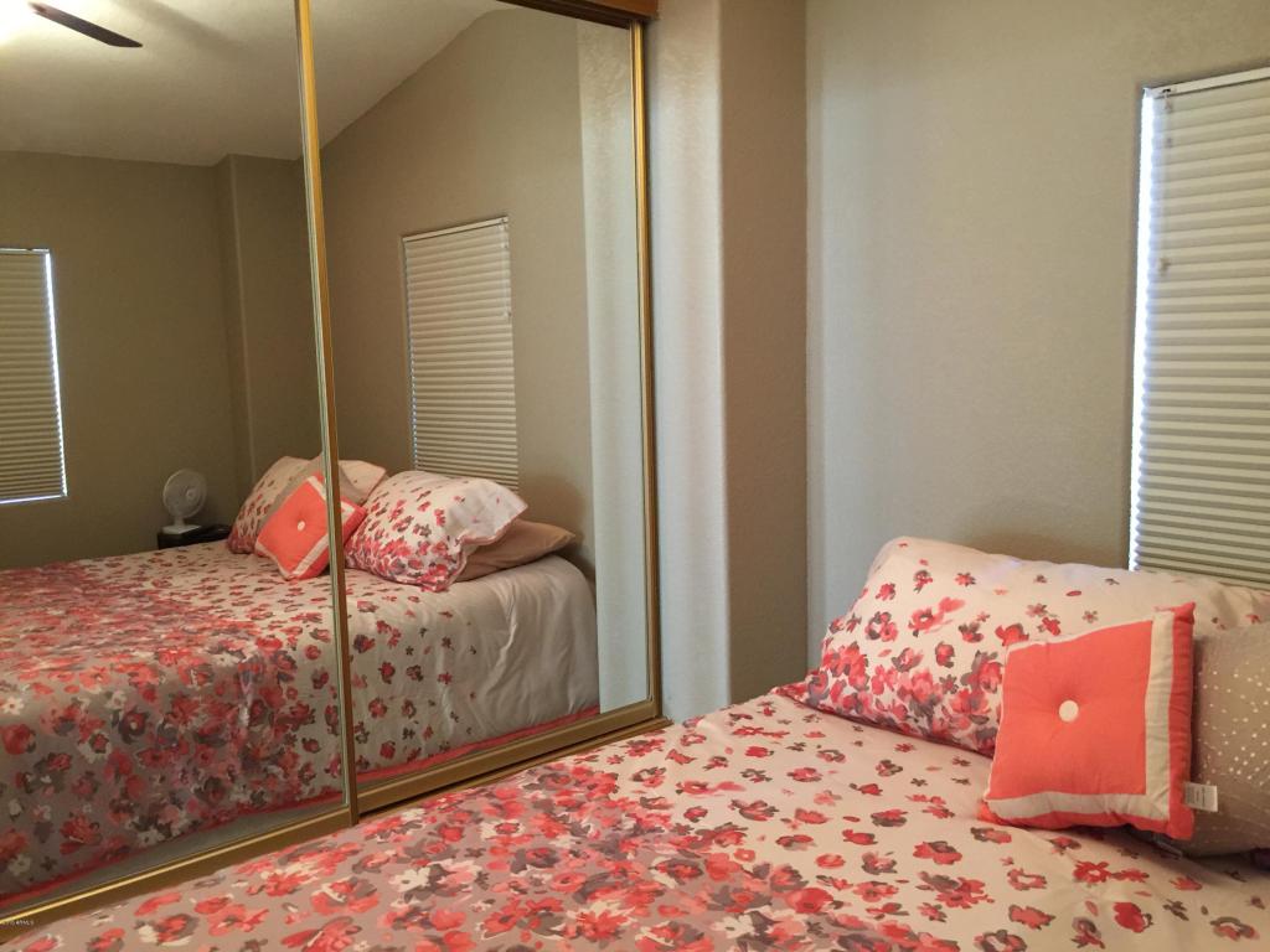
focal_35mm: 29
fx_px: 1064
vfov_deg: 48.2
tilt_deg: -7.2
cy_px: 476
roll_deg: +1.1
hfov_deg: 61.7
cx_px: 635
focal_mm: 4.15
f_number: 2.2
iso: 125
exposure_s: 1/10
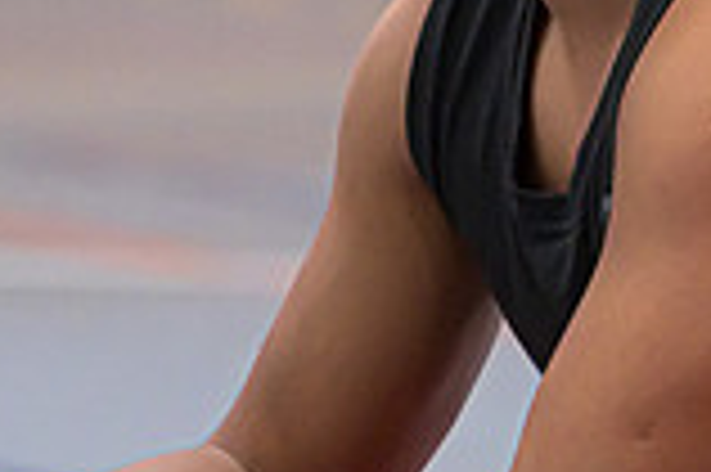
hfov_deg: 2.5
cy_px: 56
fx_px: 16277
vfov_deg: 1.7
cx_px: 224
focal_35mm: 825
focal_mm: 140
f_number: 2.8
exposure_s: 1/400
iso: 5000
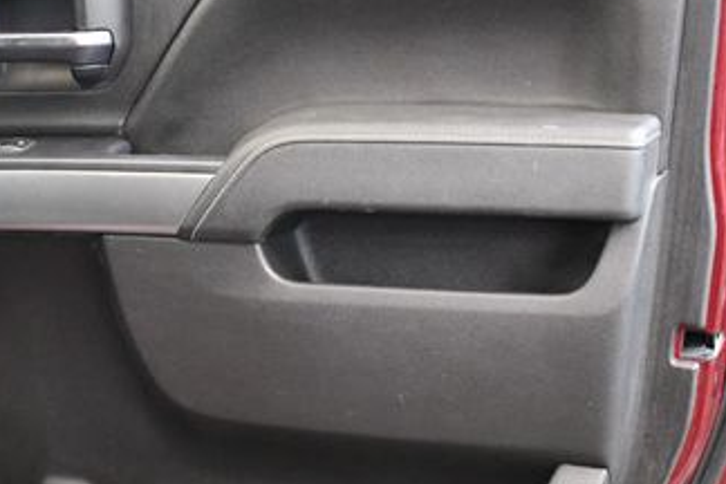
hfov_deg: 26.0
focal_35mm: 77
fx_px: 1553
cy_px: 262
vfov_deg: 17.7
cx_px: 190
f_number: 4
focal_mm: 26
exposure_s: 1/60
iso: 6400
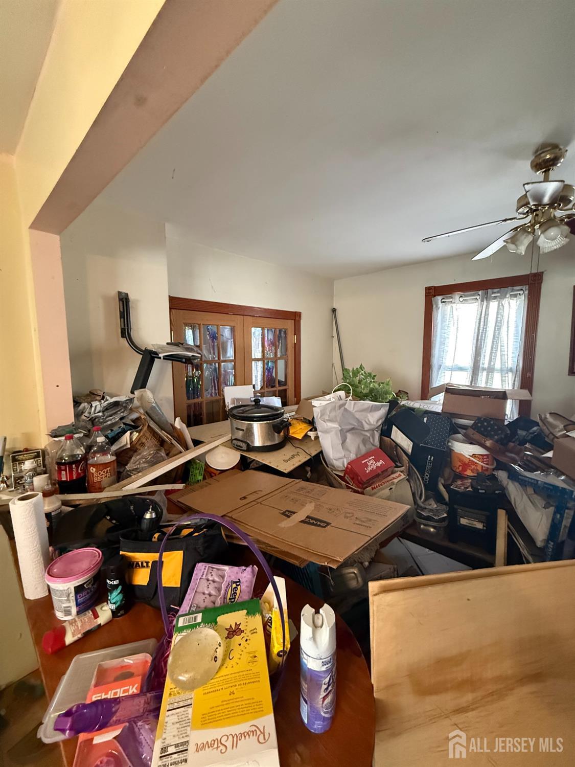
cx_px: 288
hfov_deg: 85.7
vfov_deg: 102.1
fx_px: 310
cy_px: 384
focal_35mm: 14
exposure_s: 1/60
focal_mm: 2.22
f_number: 2.2
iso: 800
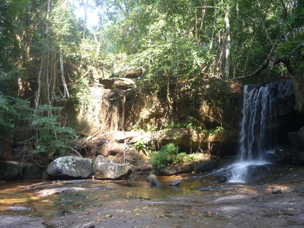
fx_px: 290
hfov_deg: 55.4
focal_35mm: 33
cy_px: 114
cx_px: 152
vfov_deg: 42.9
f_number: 2.8
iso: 80
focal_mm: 5.5
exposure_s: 1/40
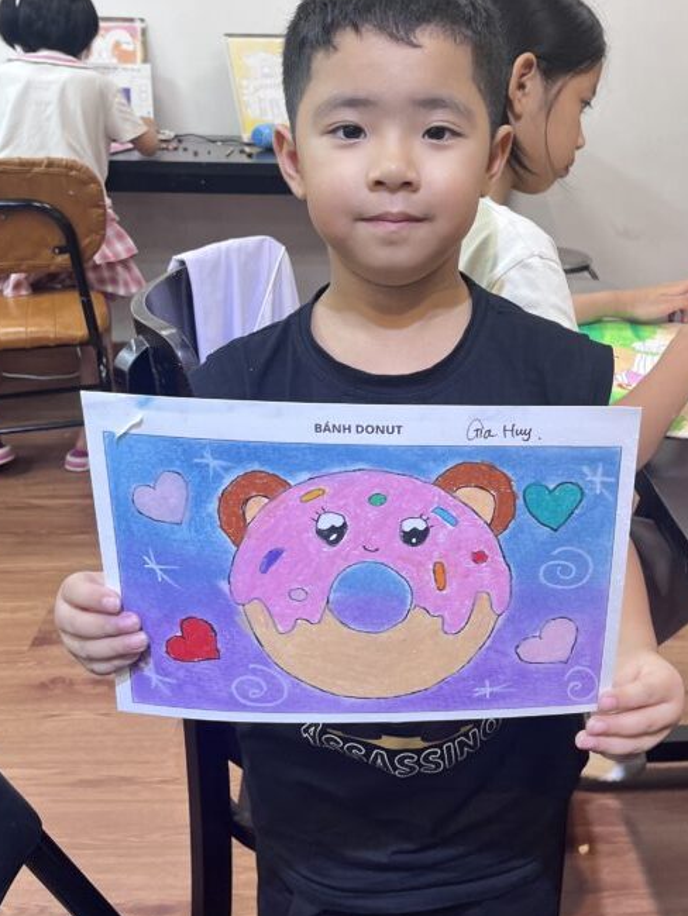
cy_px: 354
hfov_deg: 35.7
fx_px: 1059
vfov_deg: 46.4
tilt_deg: -18.3
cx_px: 441
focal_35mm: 40
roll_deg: -0.6
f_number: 1.6
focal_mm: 5.1
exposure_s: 1/120
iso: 125
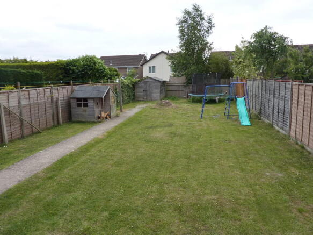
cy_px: 118
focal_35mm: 25
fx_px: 226
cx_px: 156
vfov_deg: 54.9
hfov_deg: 69.4
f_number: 4
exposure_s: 1/320
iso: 125
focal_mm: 4.1
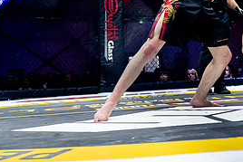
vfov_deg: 16.7
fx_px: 540
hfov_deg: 24.2
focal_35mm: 80
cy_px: -4
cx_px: 245
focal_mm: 37
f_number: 2.8
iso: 3200
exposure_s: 1/1250
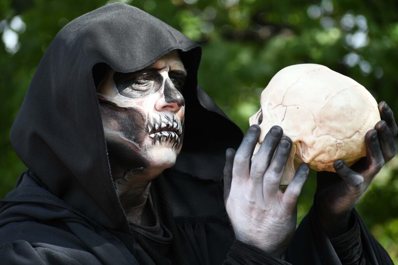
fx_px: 1857
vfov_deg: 8.2
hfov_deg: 12.2
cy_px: 132
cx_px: 199
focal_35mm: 168
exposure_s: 1/500
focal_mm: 112
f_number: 5
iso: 400
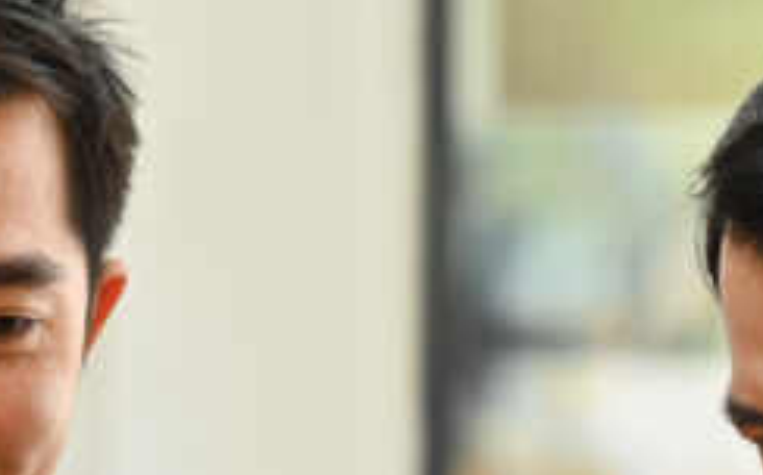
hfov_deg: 5.8
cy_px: 736
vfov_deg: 3.6
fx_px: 7562
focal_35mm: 364
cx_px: 281
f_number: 2.8
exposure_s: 1/160
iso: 250
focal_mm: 85
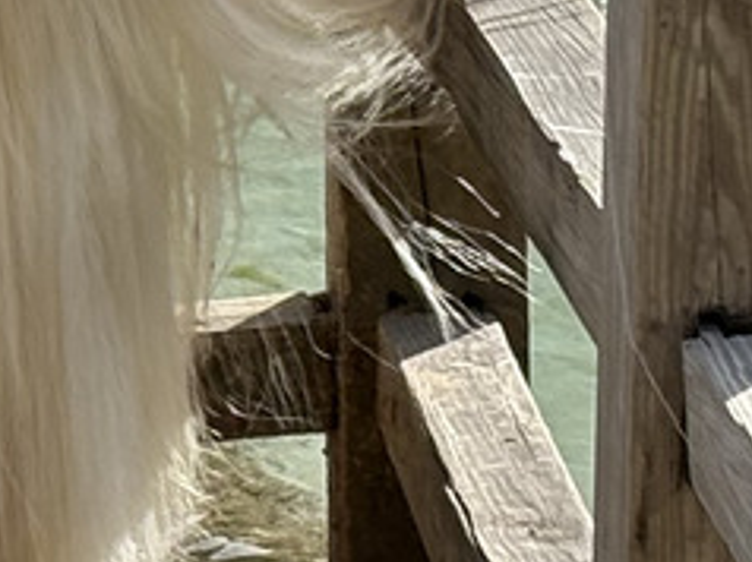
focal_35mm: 350
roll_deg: -0.7
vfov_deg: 4.2
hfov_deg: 5.5
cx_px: -957
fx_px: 7596
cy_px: -265
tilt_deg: -9.8
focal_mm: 5.96
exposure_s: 1/1136
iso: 32
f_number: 1.6
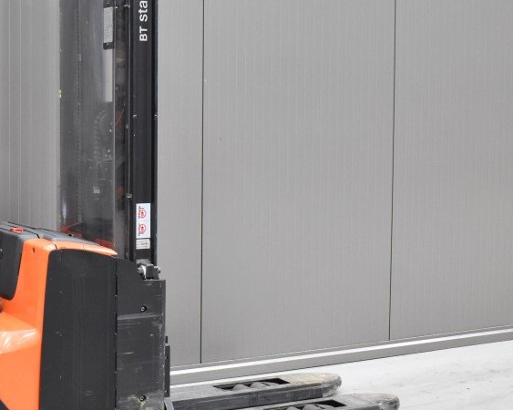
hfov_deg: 26.8
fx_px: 1047
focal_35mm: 69
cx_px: 82
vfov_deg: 22.1
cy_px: 175
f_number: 5
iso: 1600
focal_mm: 23
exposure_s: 1/30
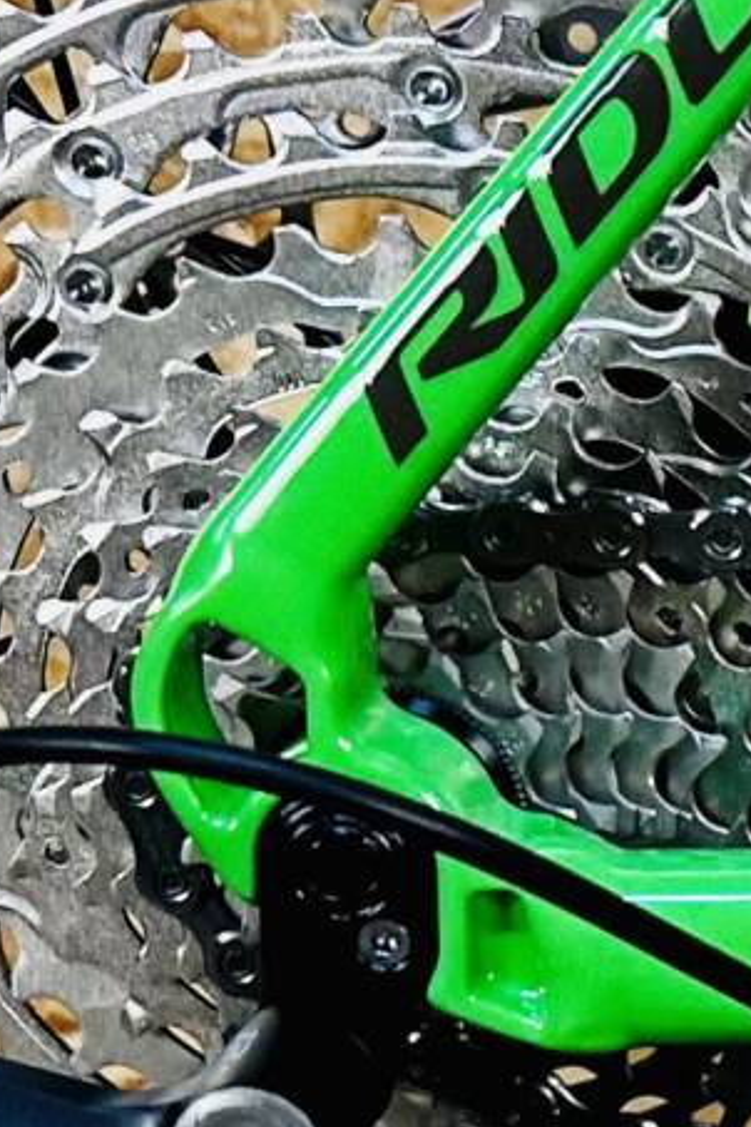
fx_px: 4412
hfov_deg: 8.4
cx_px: 2151
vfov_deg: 14.5
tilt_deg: -21.3
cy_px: 771
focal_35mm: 141
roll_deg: +0.9
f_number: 1.78
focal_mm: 6.86
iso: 200
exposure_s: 1/50
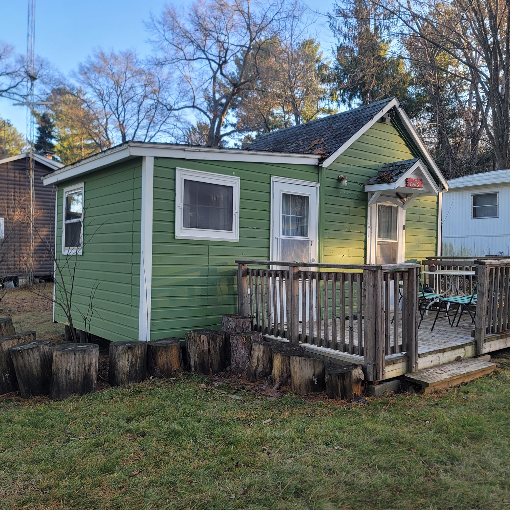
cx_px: 308
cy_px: 258
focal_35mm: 30
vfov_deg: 54.0
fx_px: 500
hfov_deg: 53.6
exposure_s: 1/120
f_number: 1.8
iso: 25
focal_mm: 7
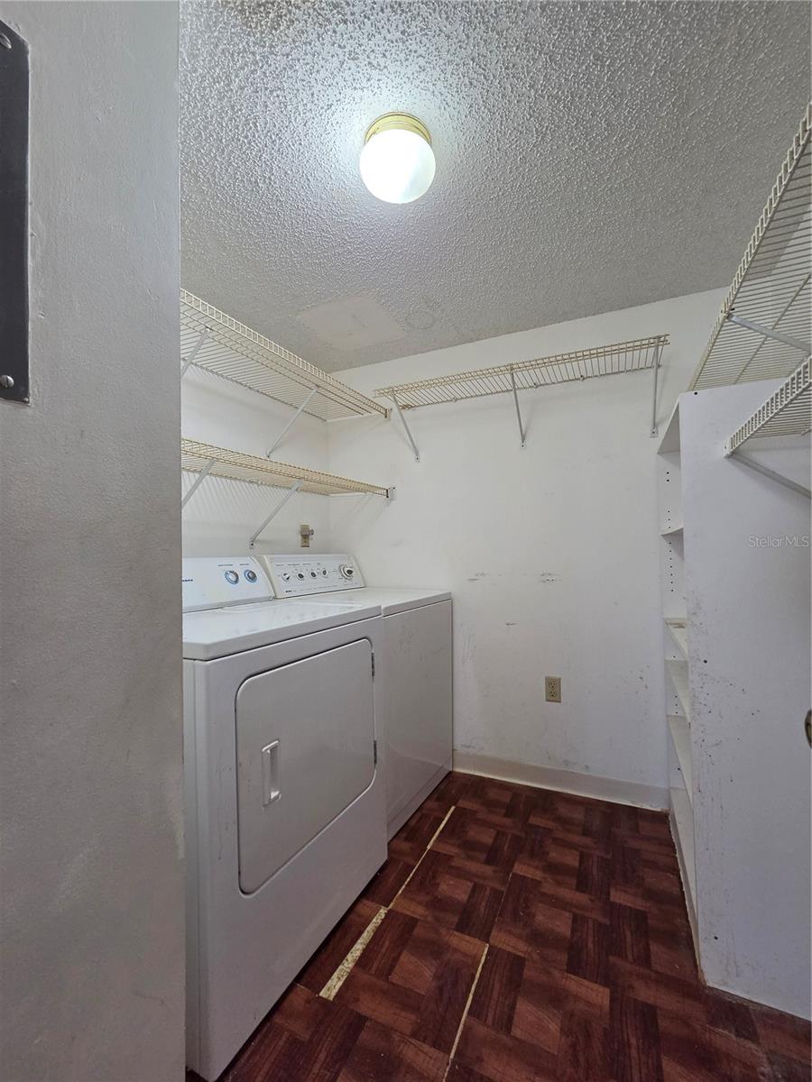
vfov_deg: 106.2
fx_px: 407
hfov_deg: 89.9
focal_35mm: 13
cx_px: 406
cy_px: 541
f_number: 2.2
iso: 200
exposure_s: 1/120
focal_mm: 2.2
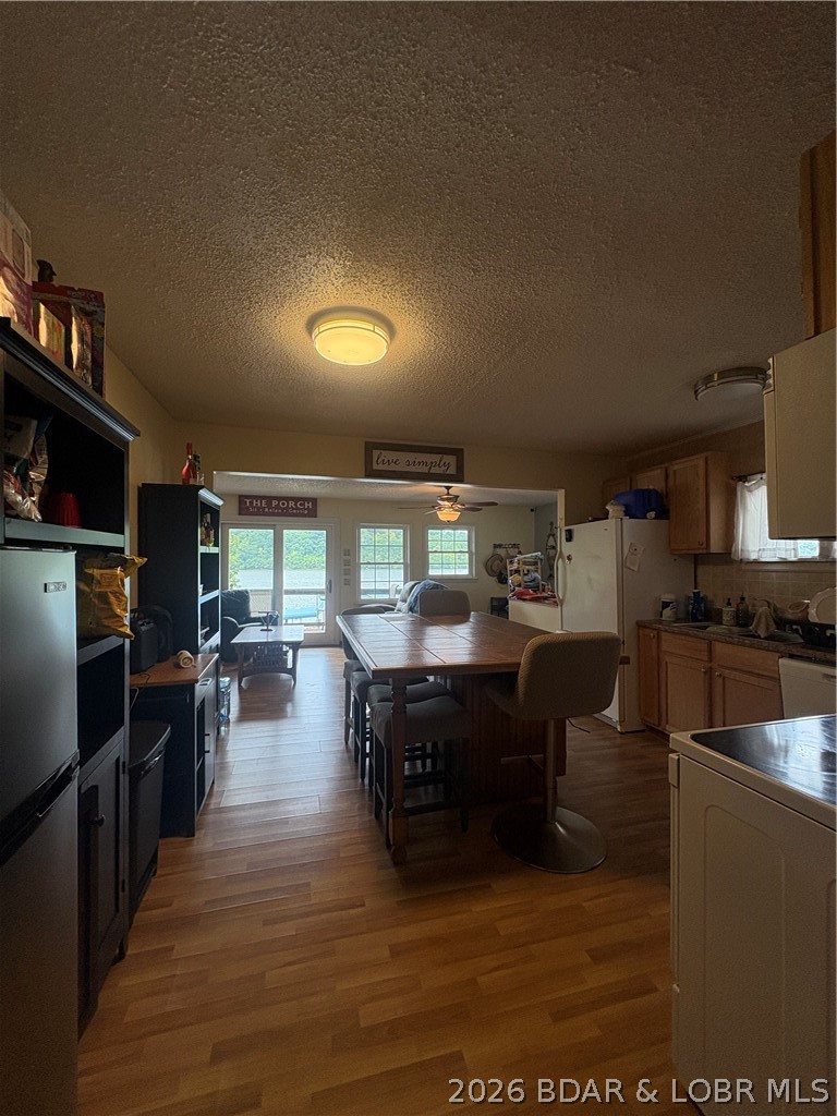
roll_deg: -0.1
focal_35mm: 14
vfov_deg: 102.1
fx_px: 451
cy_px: 558
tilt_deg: +0.9
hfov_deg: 85.7
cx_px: 418
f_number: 2.2
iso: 200
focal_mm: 2.22
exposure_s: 1/120
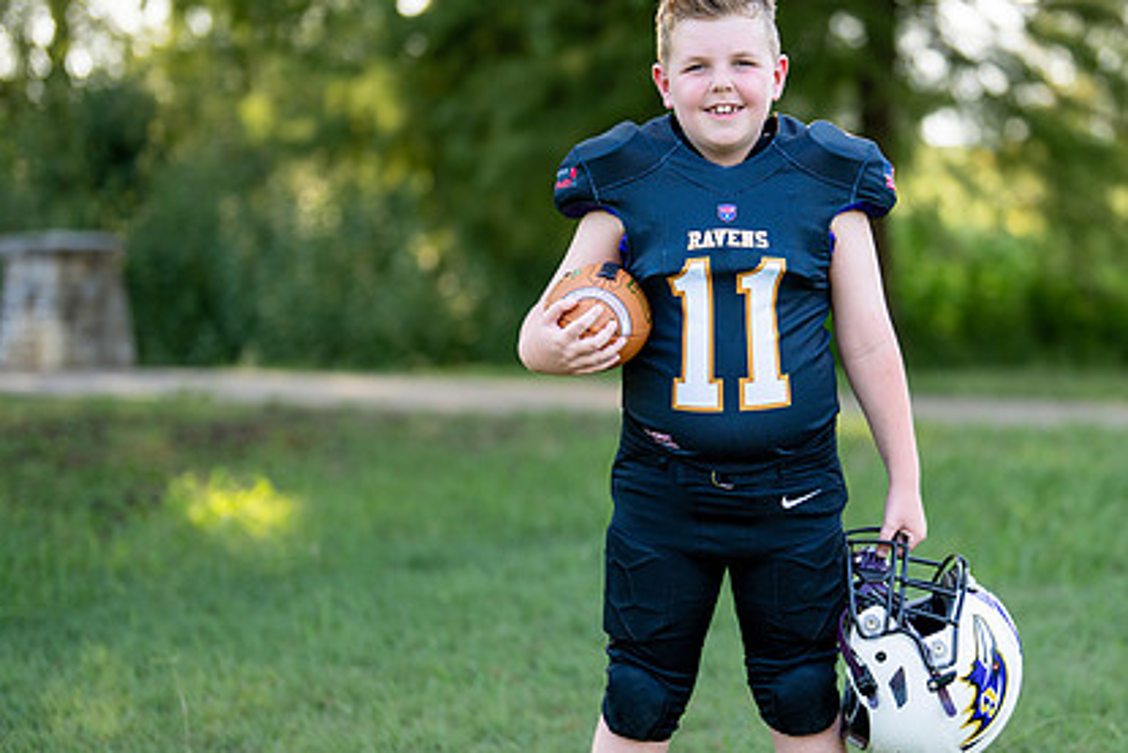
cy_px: 383
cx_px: 748
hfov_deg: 22.1
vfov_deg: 14.9
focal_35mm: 92
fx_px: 2884
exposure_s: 1/1250
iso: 100
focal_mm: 50
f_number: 1.2
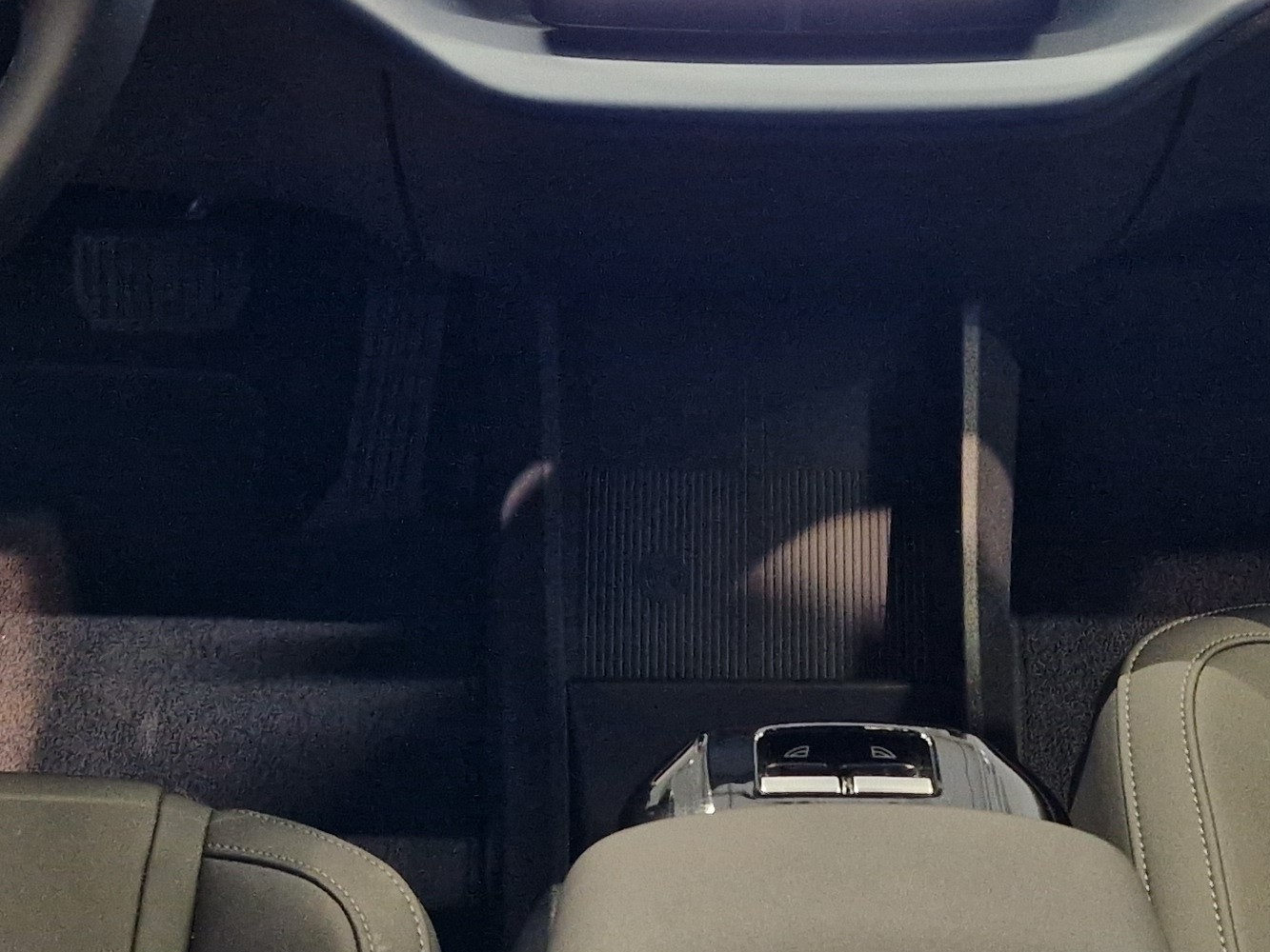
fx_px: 2532
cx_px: 625
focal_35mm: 69
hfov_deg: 28.2
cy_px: 269
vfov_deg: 21.2
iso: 400
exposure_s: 1/120
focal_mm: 5.4
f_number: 1.8
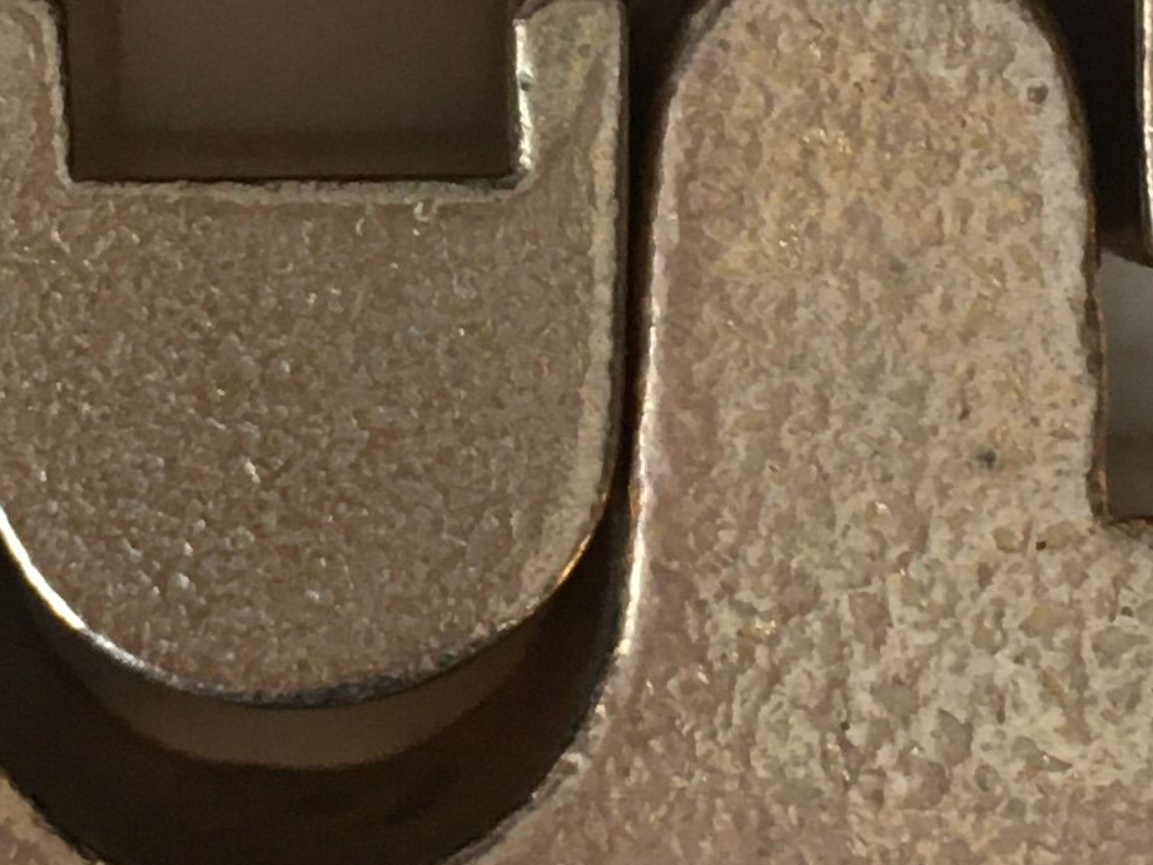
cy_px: 123
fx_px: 4231
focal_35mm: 127
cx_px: 417
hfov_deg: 15.5
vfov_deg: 11.6
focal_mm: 4.15
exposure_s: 1/33
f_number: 2.2
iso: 50
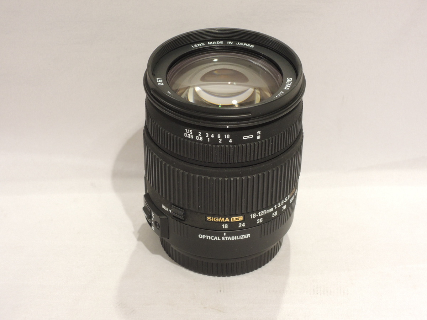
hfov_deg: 23.0
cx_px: 214
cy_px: 160
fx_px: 1049
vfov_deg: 17.4
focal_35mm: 85
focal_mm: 15.2
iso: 400
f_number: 5
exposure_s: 1/40
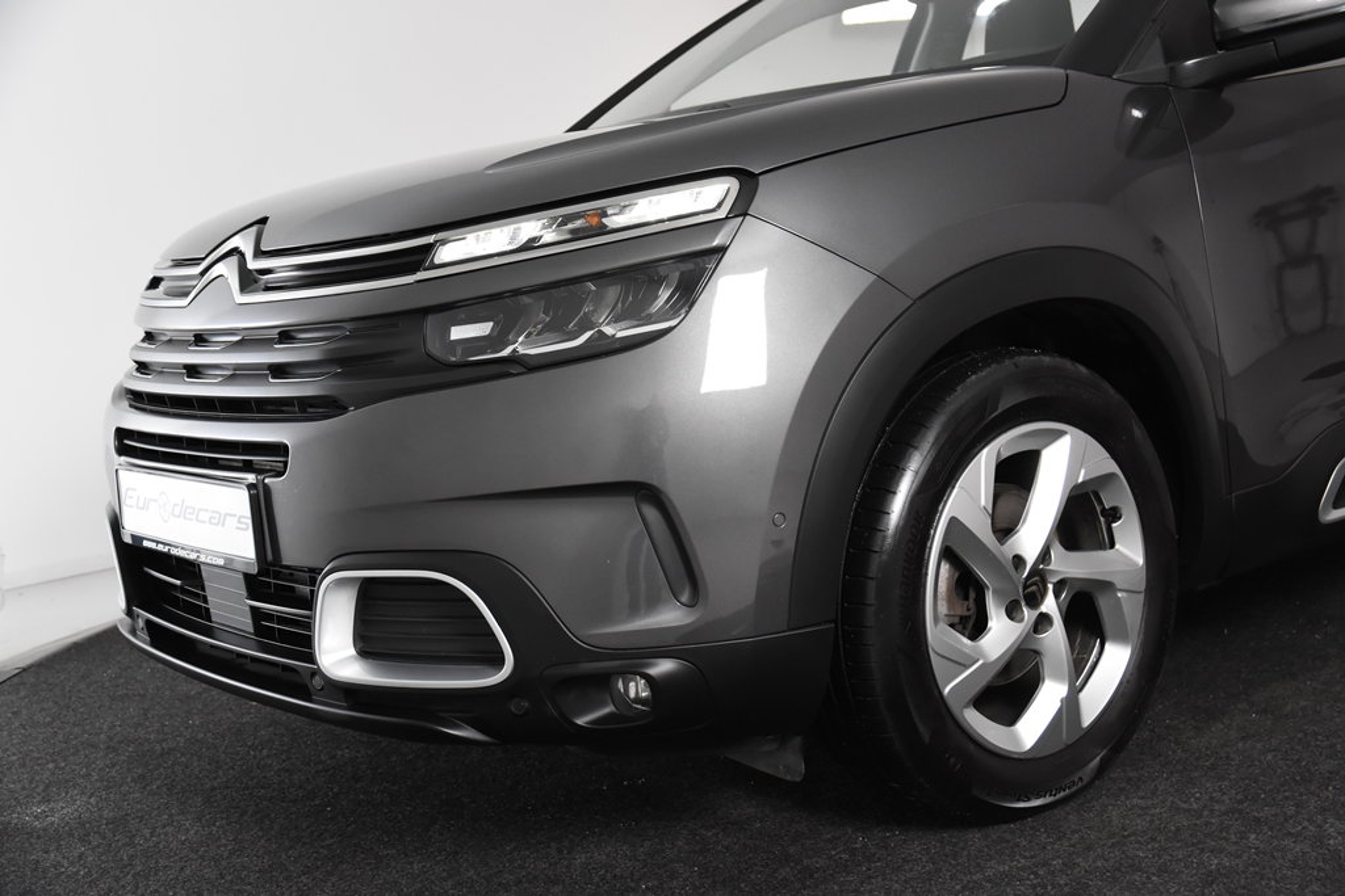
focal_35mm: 46
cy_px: 448
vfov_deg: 29.0
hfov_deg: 42.3
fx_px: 1737
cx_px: 672
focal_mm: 31
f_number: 5
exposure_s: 1/100
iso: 1600
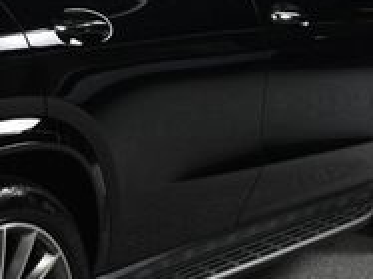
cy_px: 114
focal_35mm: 112
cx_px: -96
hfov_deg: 16.7
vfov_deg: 13.2
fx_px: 1206
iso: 100
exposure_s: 1/160
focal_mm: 23
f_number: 10
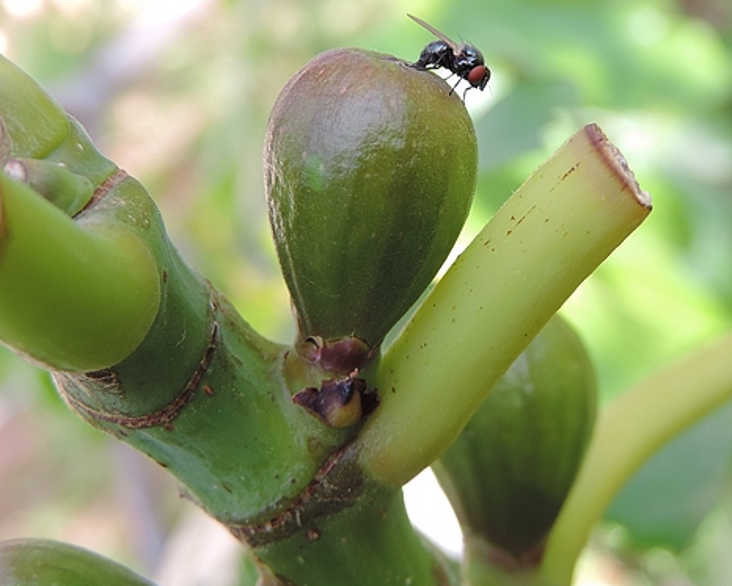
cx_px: 284
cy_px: 236
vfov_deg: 24.2
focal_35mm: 63
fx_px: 1365
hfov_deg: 29.9
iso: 80
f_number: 3.5
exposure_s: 1/60
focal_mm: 8.3
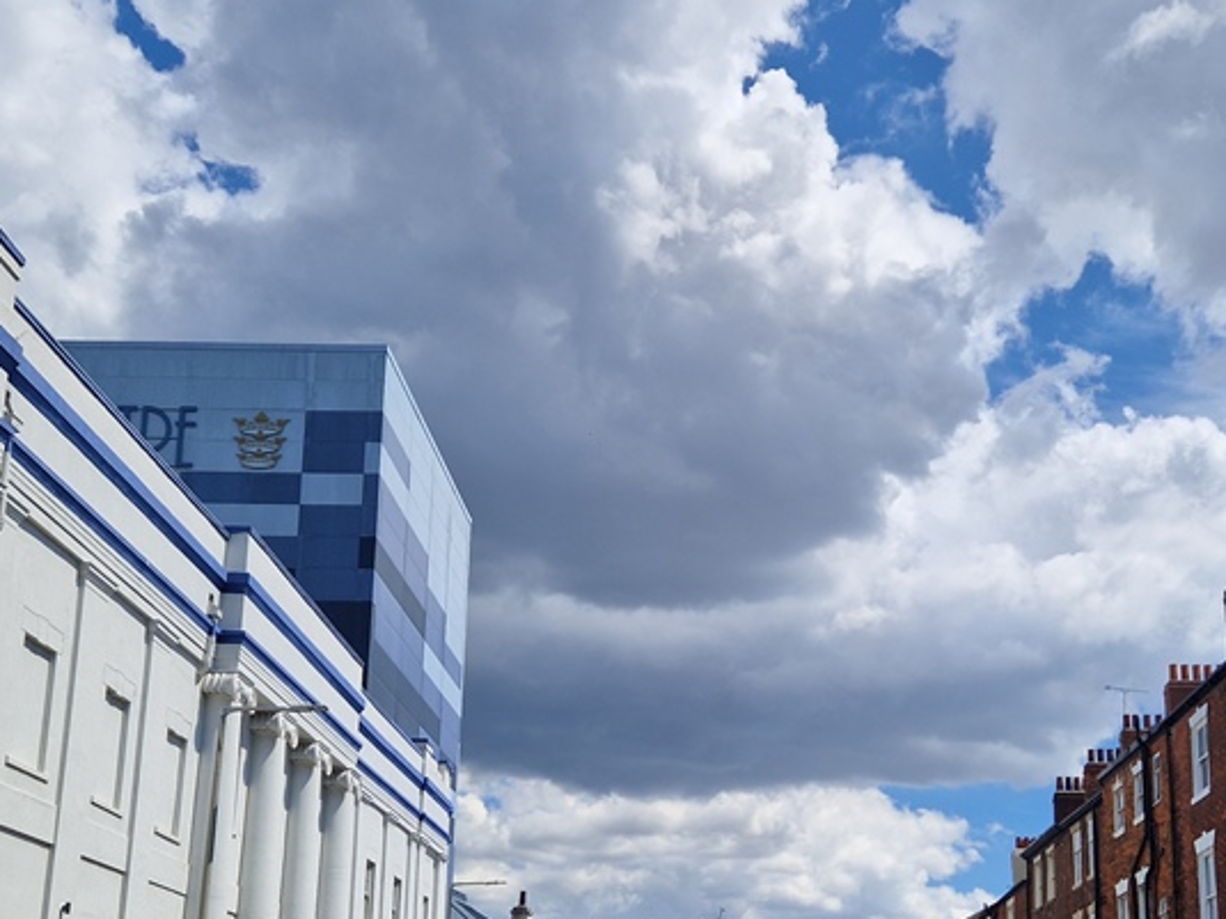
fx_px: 1558
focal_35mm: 44
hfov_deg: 42.8
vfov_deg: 31.7
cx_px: 713
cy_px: 777
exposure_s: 1/3304
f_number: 1.8
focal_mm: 5.4
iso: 50
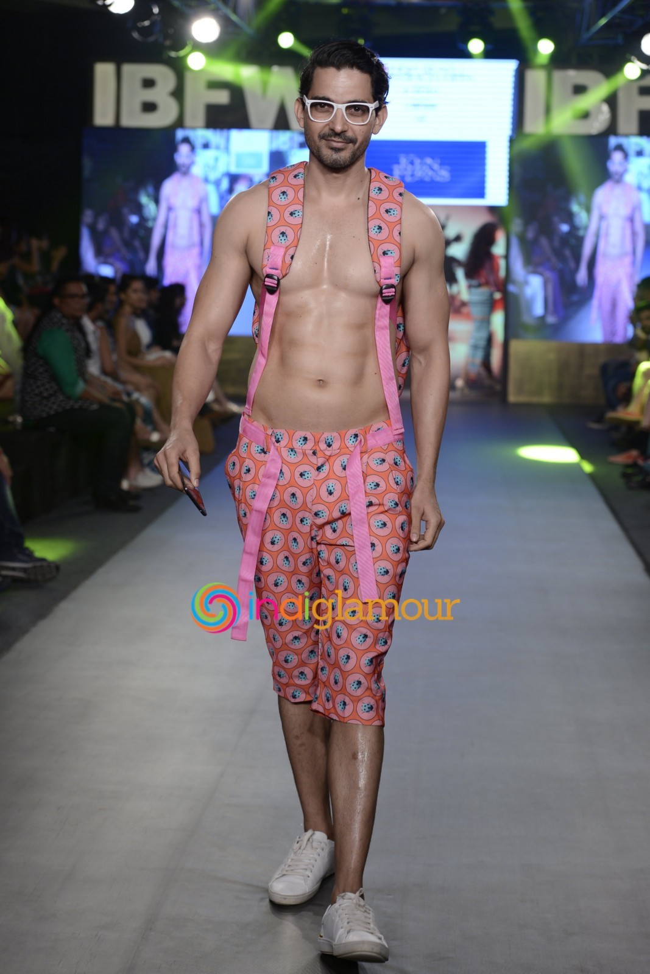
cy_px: 487
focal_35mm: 70
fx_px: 1895
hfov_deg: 19.5
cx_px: 325
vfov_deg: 28.8
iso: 800
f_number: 4.5
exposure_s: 1/250
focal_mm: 70
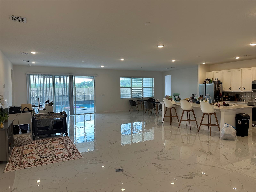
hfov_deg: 71.6
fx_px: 177
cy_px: 96
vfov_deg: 56.8
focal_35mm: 24
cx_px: 128
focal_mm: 6.86
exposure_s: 1/122
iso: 100
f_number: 1.78
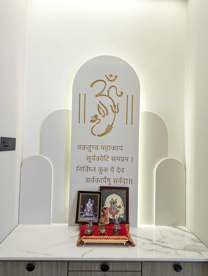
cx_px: 104
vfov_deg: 71.5
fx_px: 192
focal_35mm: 24
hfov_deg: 56.9
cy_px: 138
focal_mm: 6.81
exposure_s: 1/100
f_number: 1.85
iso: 70
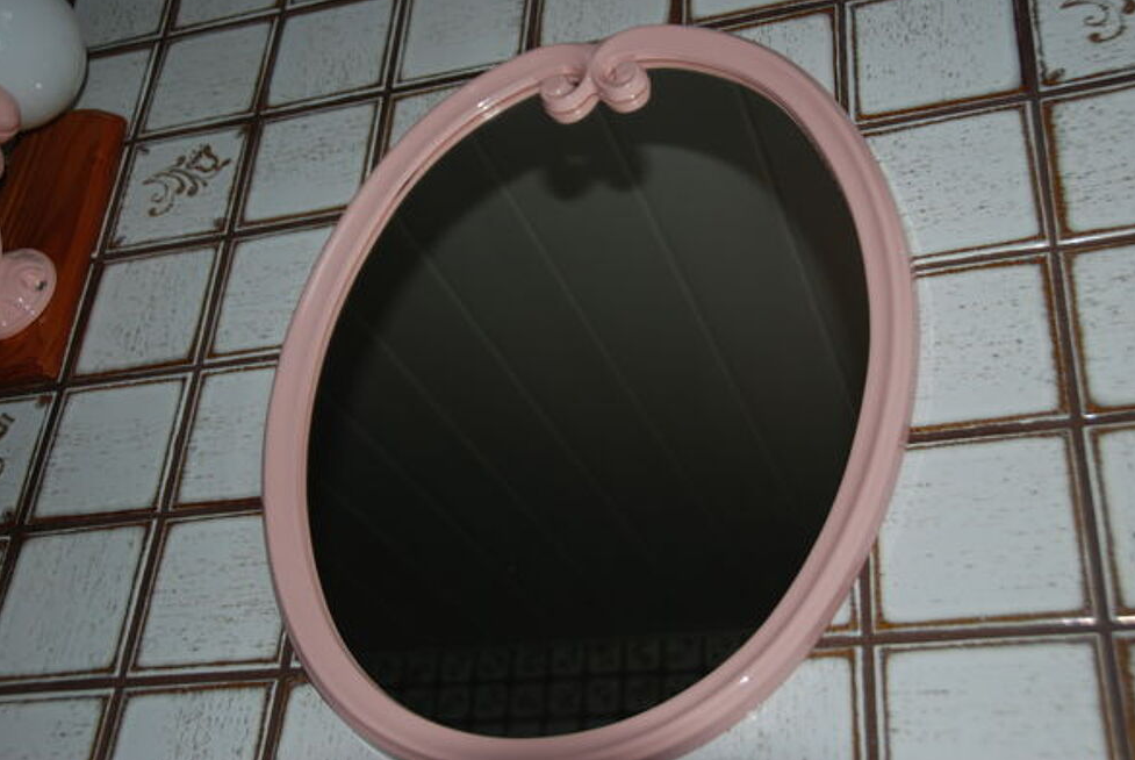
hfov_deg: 45.4
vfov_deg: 31.3
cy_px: 374
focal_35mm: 43
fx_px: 1357
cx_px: 577
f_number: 4
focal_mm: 28
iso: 200
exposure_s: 1/60
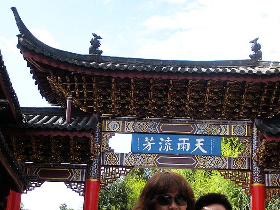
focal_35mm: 62
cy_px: 167
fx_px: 501
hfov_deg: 31.1
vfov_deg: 23.3
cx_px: 168
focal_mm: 6.3
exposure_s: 1/194
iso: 64
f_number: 3.5
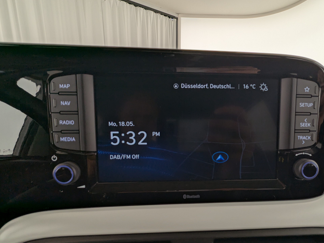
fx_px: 187
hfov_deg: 81.3
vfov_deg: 65.2
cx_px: 185
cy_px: 149
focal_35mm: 20
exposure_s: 1/86
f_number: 2.2
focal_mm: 2.35
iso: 48
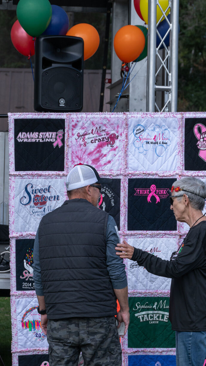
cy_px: 236
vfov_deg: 14.6
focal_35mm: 147
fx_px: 1427
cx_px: 124
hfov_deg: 8.3
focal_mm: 96
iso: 320
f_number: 8
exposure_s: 1/400
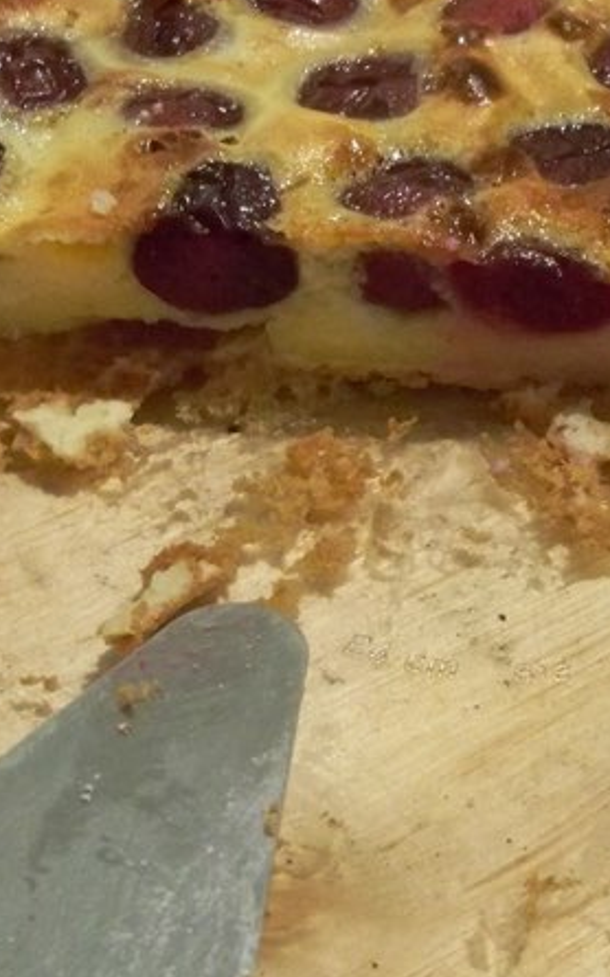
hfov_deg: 13.0
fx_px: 2661
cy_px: 639
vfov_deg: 20.7
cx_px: 544
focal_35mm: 100
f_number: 3.5
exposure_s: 1/8
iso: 400
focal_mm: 6.2
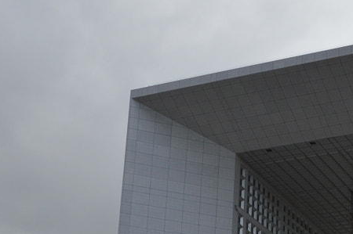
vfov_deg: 13.9
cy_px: 272
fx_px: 940
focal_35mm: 96
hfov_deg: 20.9
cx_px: 310
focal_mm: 18
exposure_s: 1/320
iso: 200
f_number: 5.6
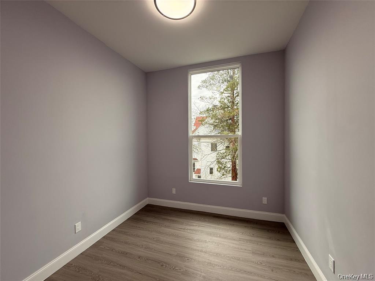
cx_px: 188
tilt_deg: +0.1
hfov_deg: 102.1
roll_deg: +0.7
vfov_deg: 85.7
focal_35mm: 14
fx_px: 152
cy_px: 140
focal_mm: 2.22
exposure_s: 1/125
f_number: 2.2
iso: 64
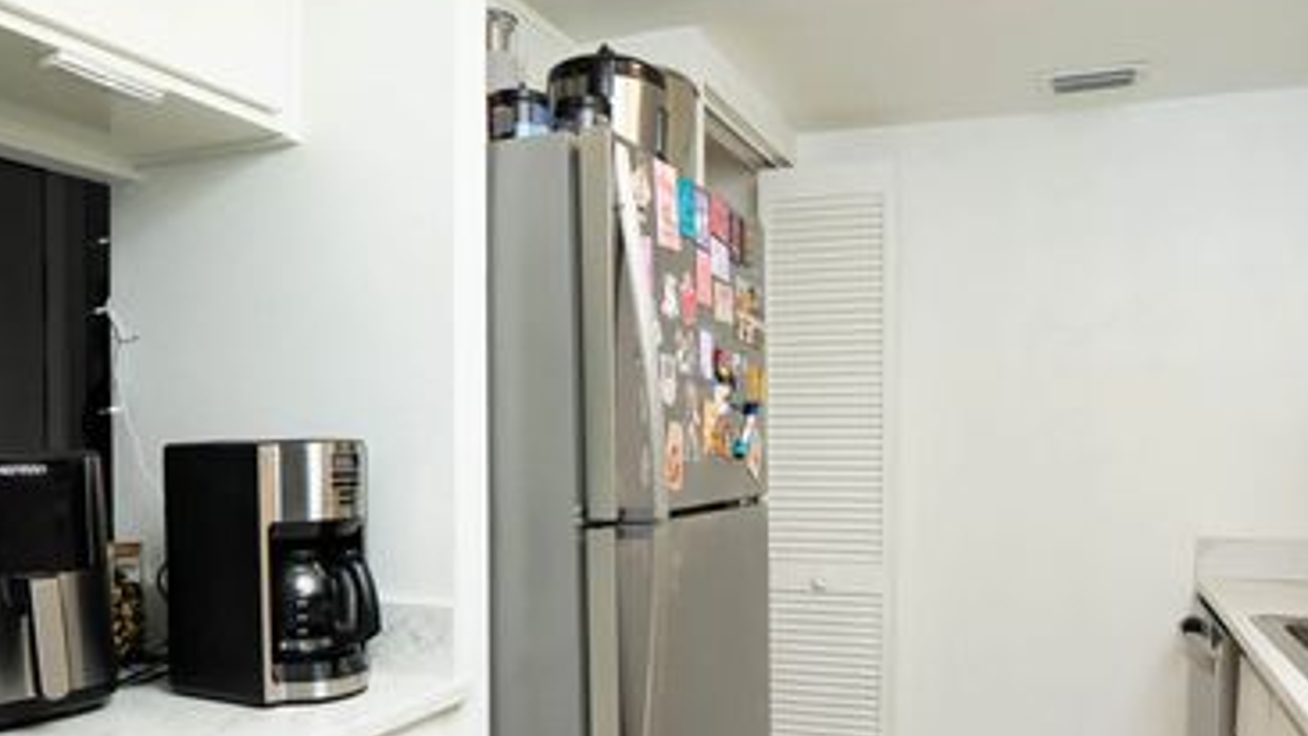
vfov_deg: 39.8
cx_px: 654
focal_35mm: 29
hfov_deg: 66.1
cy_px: 482
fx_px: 1006
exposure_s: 1/125
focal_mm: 10
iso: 320
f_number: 3.5
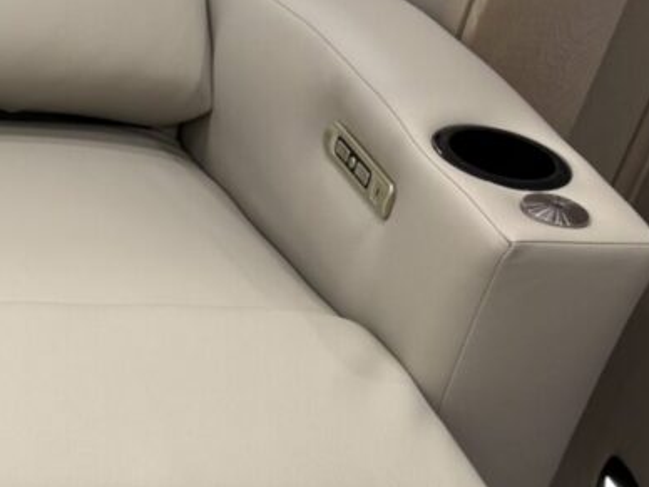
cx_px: -457
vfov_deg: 16.6
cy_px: 166
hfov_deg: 18.2
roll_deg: -1.6
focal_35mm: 89
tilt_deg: -36.0
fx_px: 1669
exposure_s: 1/60
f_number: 1.78
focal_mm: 6.76
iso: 125
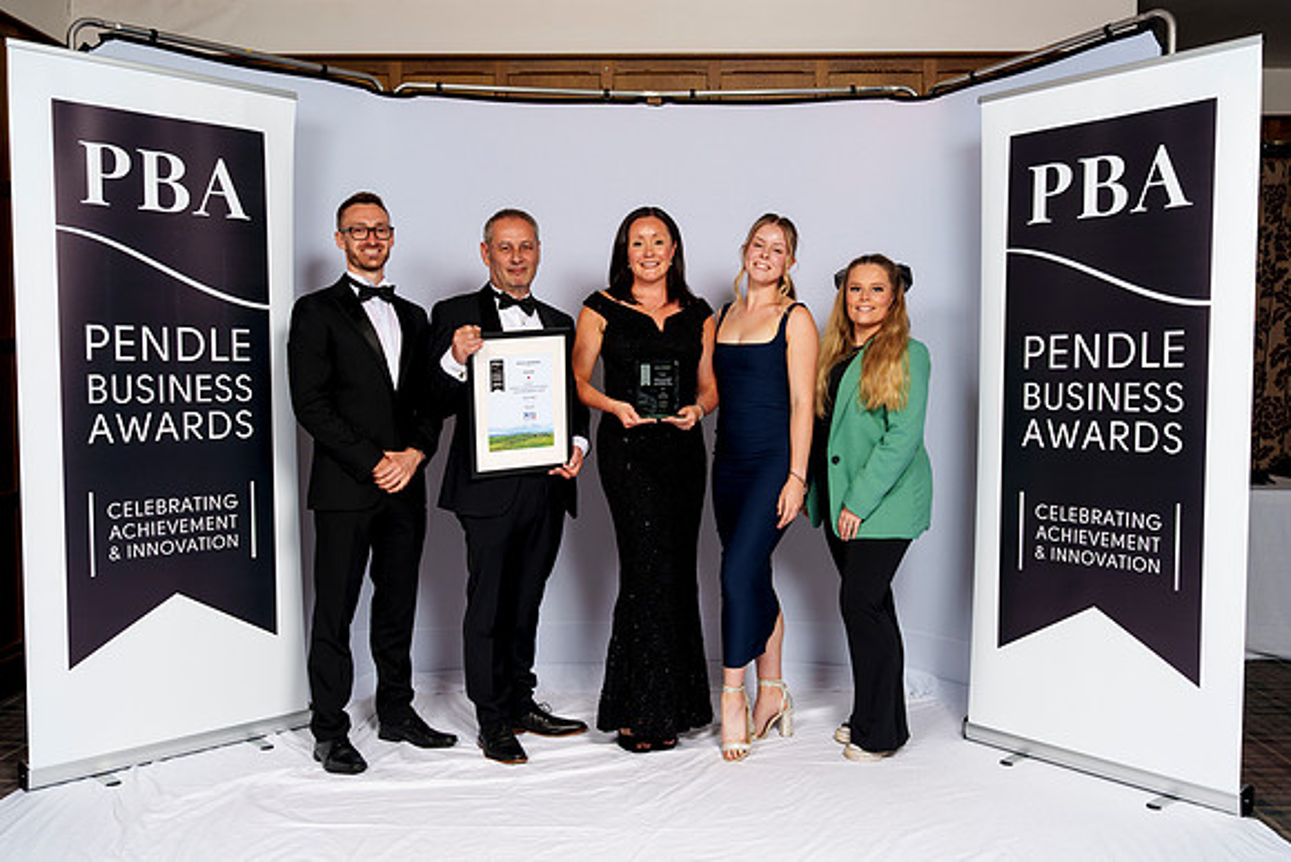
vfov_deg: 41.5
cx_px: 646
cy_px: 431
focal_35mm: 32
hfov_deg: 59.1
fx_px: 1138
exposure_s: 1/125
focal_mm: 31
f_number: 8
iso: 100
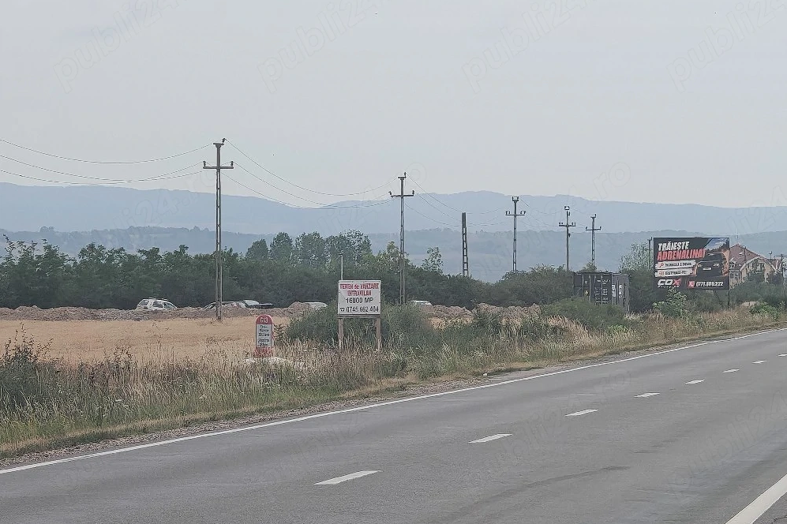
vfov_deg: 5.7
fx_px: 5223
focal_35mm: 239
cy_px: 231
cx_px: 394
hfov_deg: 8.6
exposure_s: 1/769
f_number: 2.6
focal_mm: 15.38
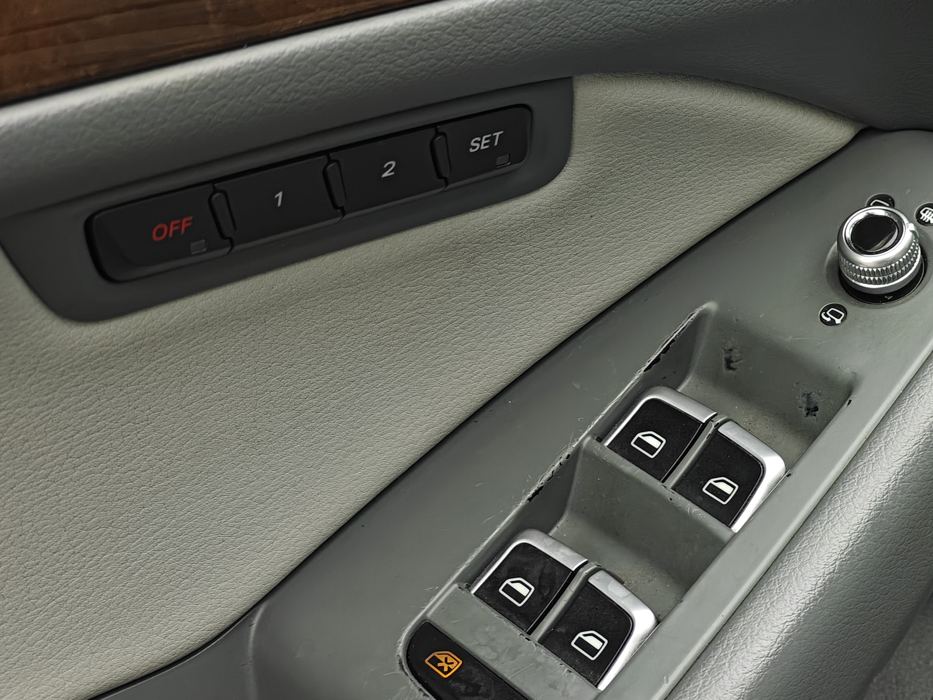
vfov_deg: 24.0
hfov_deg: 31.5
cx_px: 593
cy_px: 321
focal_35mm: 61
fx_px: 1644
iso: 400
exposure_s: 1/83
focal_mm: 7.08
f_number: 2
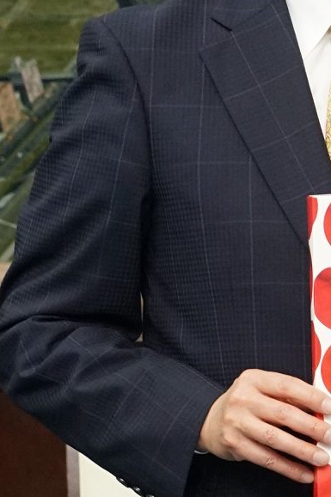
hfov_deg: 8.1
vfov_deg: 12.5
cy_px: 506
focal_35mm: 162
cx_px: 644
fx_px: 2235
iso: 2500
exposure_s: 1/100
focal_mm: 39
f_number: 6.3
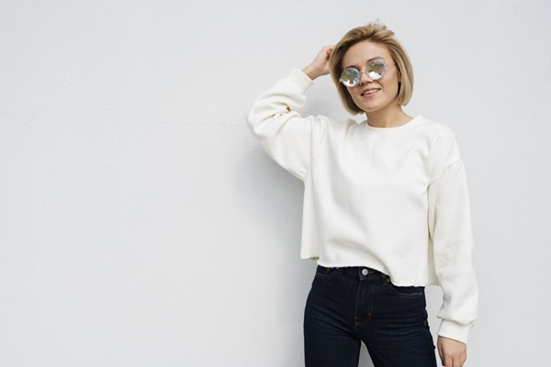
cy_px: 184
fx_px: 765
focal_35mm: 50
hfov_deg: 39.6
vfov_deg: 27.0
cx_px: 276
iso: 80
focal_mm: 50
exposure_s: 1/320
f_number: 4
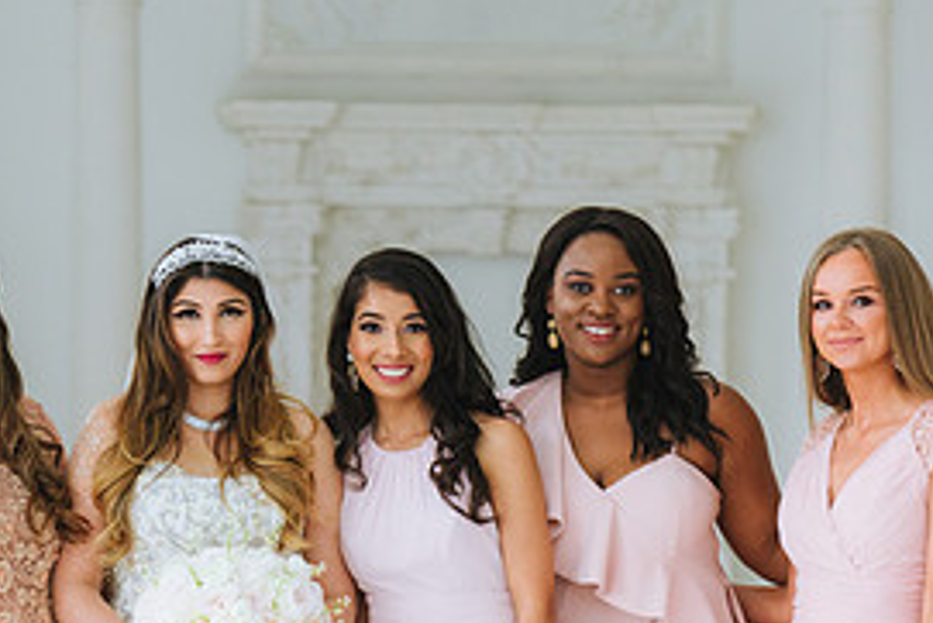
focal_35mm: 150
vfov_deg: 9.1
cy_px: 515
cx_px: 165
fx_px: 3889
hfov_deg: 13.6
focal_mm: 70
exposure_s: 1/320
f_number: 2.8
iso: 1000
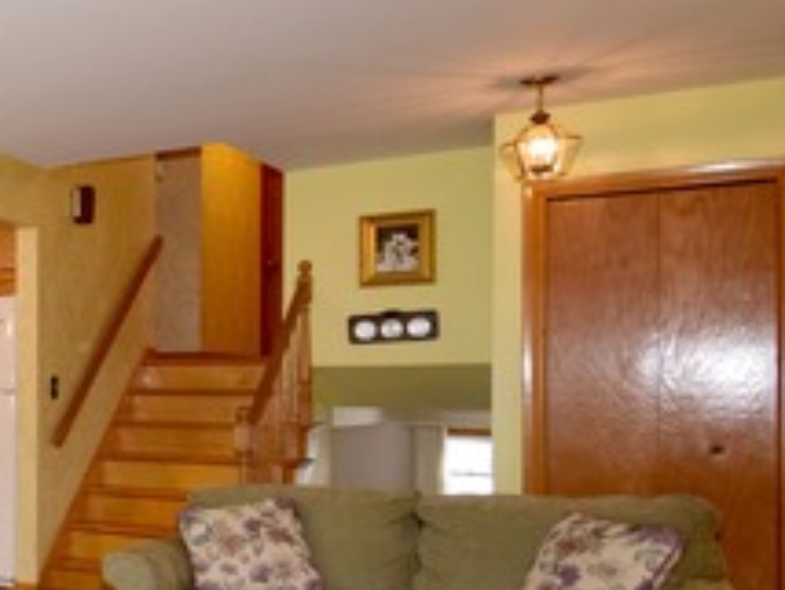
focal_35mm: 47
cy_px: 398
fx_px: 1077
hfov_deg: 29.2
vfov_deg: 30.4
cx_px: -319
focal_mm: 11
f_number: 6.3
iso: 500
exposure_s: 1/60
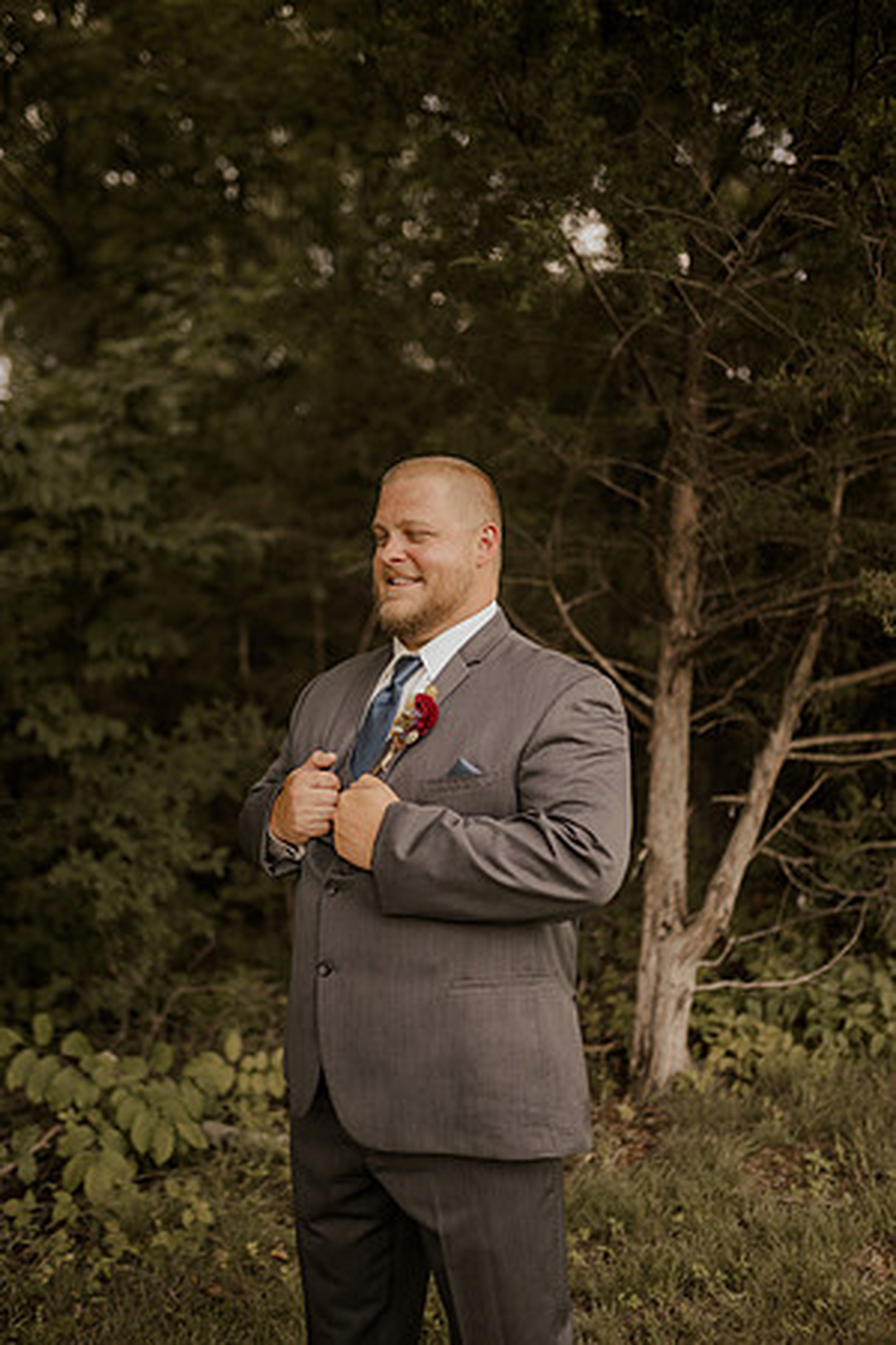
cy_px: 672
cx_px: 448
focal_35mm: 35
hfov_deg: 37.9
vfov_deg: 54.4
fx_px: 1307
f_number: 1.6
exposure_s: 1/400
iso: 64
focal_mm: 35
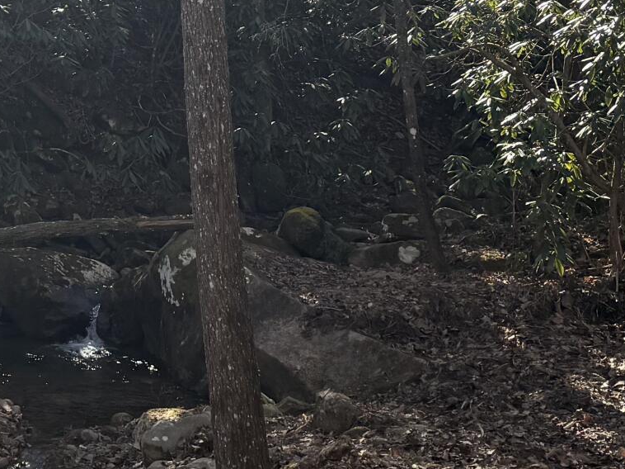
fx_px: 1715
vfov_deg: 15.0
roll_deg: -0.8
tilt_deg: +3.7
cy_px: -94
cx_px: -106
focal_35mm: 95
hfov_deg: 19.6
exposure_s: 1/1230
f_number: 1.78
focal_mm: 6.76
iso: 100
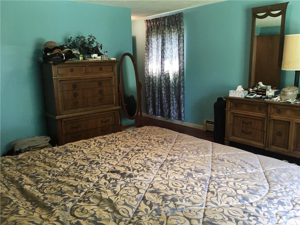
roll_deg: +1.1
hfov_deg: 61.7
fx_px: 251
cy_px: 112
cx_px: 150
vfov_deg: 48.2
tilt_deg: -11.0
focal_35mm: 29
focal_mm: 4.15
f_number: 2.2
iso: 80
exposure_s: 1/30
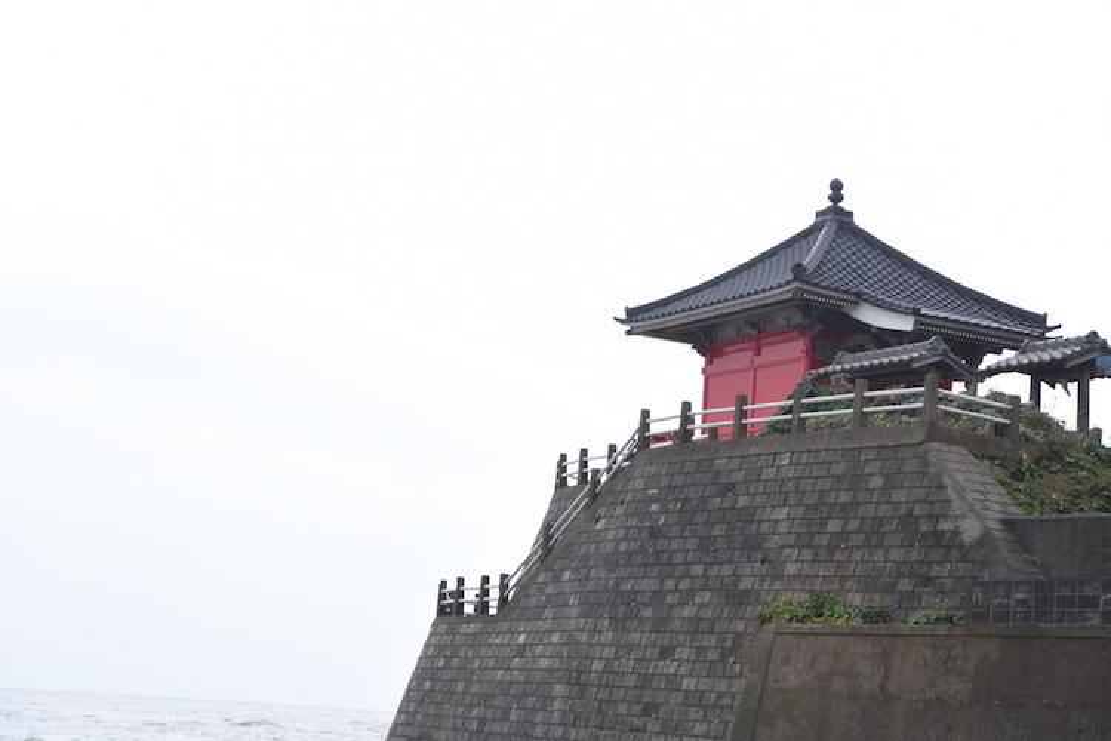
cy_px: 370
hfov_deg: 28.8
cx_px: 556
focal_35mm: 70
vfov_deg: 19.5
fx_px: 2160
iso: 320
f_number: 6.3
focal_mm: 70
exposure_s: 1/60
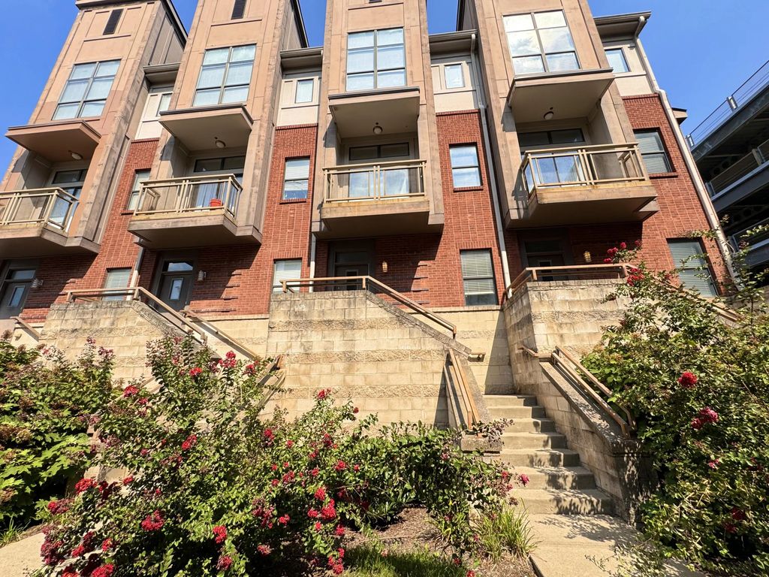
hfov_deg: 102.1
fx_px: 311
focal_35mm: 14
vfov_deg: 85.7
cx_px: 384
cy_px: 288
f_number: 2.2
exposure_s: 1/771
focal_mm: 2.22
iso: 40
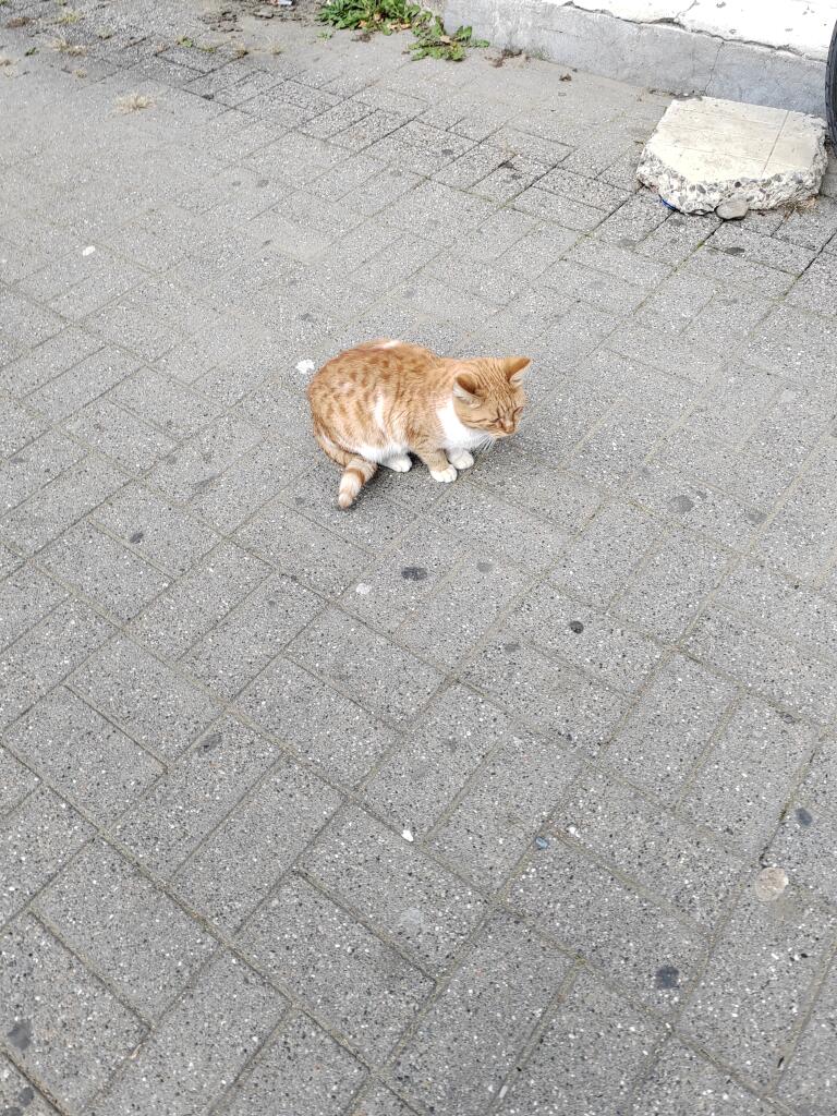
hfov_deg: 51.4
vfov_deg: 65.3
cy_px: 558
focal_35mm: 27
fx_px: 870
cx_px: 418
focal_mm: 5.52
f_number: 1.9
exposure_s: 1/190
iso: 125
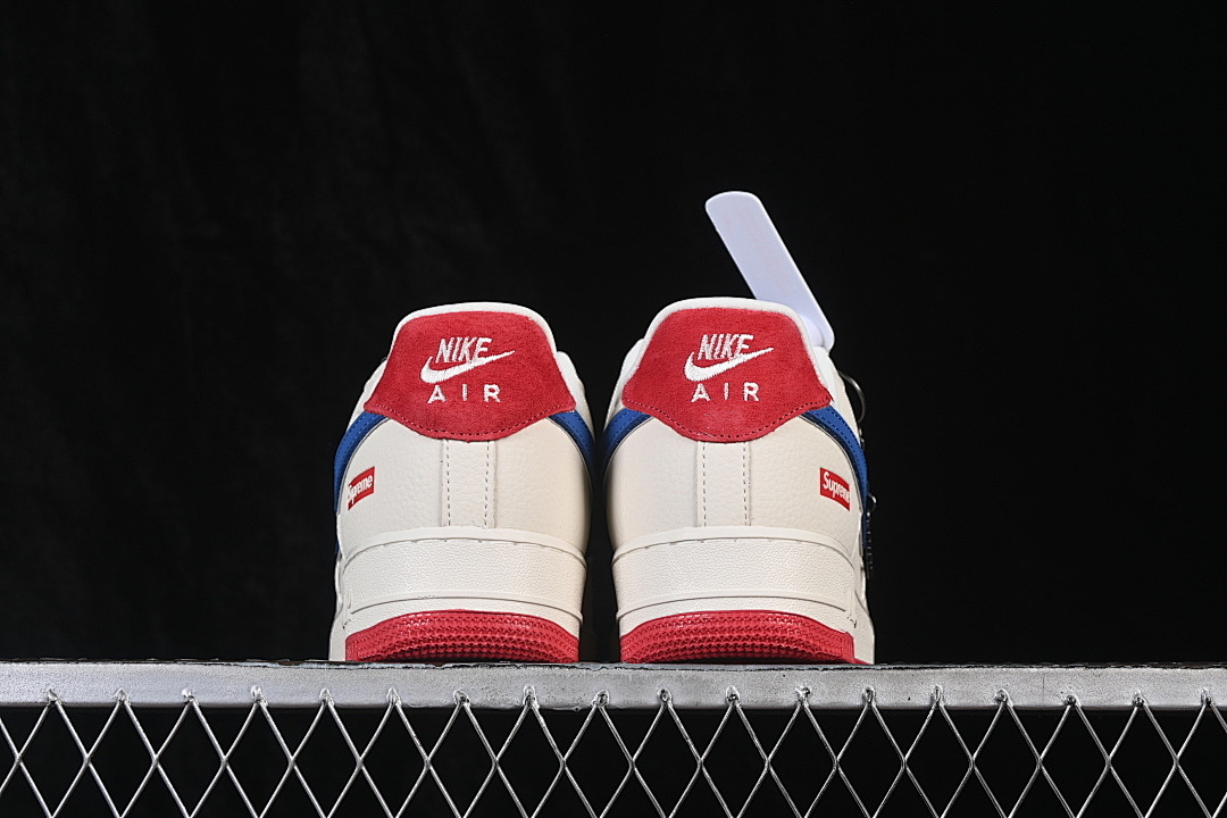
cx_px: 614
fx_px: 2556
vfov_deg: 18.2
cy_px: 409
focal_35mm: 75
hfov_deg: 27.0
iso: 160
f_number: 8
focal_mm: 50
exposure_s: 1/80
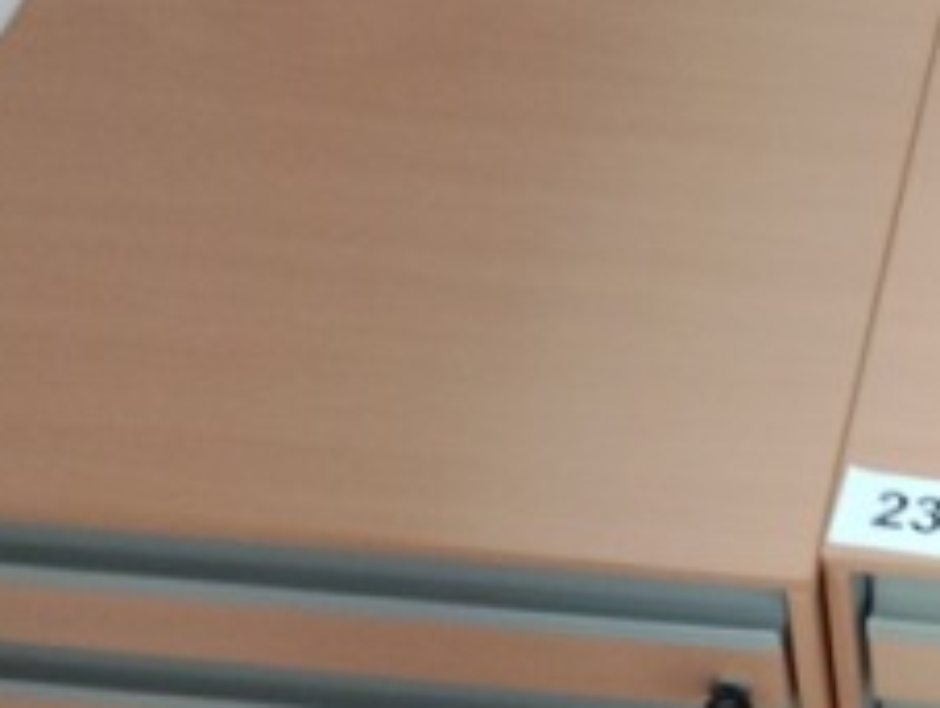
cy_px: 712
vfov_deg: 18.9
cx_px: 965
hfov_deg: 24.3
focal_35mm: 76
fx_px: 2067
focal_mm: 3.65
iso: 806
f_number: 2.2
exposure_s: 1/20
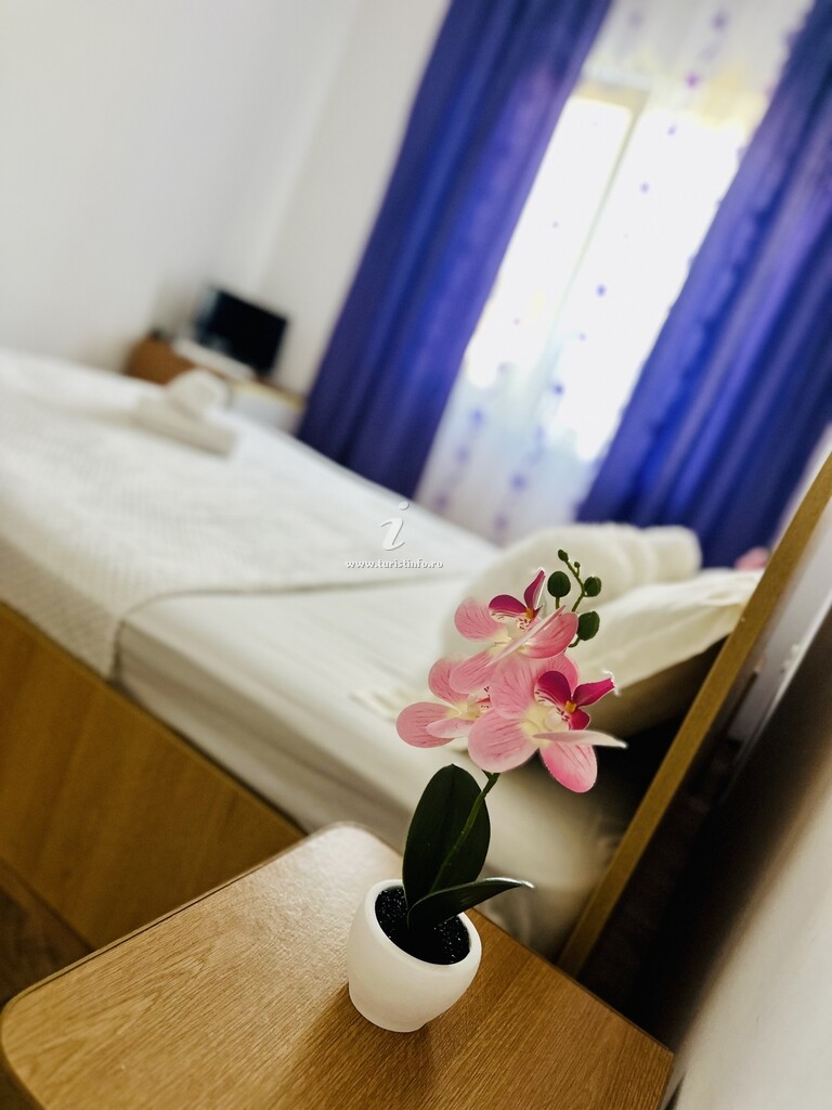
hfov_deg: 56.8
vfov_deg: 71.6
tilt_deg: -11.0
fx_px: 769
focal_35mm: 24
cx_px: 416
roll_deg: -23.5
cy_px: 555
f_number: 1.78
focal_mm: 6.86
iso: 400
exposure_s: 1/60
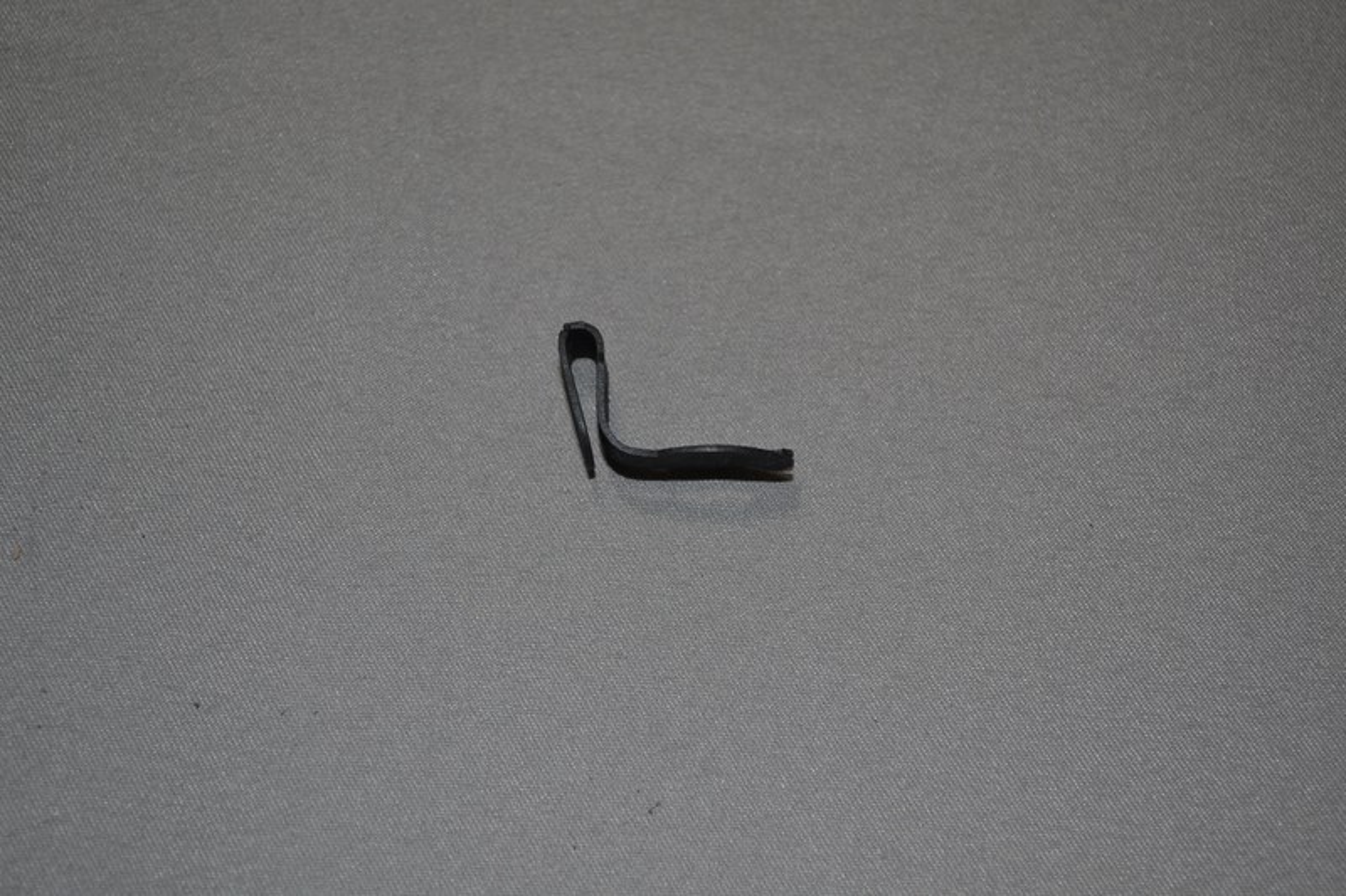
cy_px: 448
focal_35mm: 63
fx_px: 2355
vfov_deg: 21.6
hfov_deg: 31.9
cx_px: 673
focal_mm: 42
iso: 220
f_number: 5.3
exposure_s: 1/60
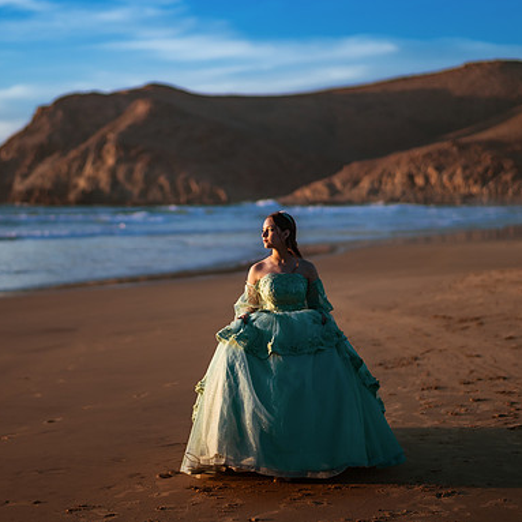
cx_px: 195
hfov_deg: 22.1
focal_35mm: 78
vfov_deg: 22.2
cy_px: 269
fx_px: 1331
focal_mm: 58
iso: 100
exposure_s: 1/8000
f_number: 1.4
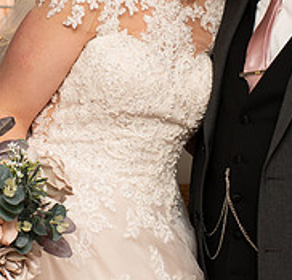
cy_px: 72
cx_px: 86
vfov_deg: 13.2
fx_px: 1208
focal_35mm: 129
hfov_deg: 13.8
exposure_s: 1/160
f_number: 5.6
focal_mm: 35
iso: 400
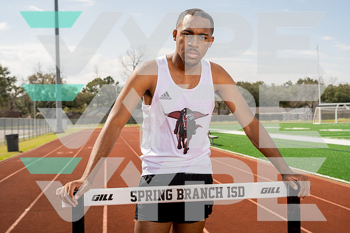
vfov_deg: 24.6
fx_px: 535
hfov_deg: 36.2
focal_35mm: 55
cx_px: 175
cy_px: 116
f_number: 8
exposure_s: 1/250
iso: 100
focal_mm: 55
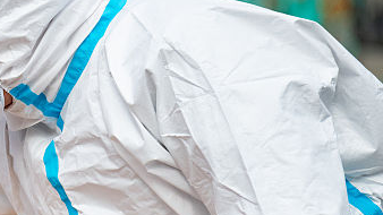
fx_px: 10184
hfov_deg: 2.2
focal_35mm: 1003
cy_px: 140
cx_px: -61
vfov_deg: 1.2
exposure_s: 1/2500
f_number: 6
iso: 400
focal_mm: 270
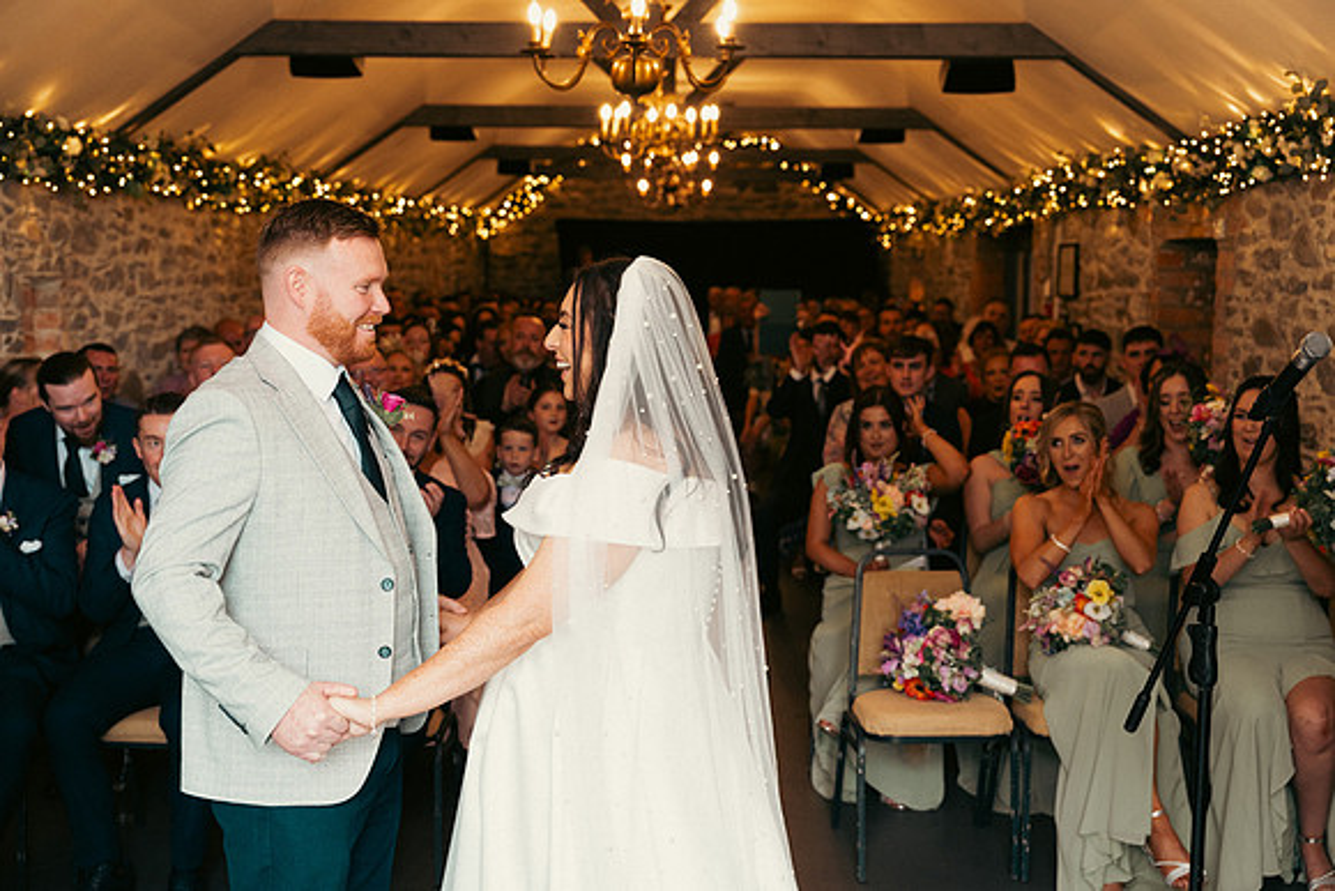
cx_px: 668
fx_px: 1706
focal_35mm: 46
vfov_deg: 29.3
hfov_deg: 42.7
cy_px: 446
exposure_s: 1/160
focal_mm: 46
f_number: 3.5
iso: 1000
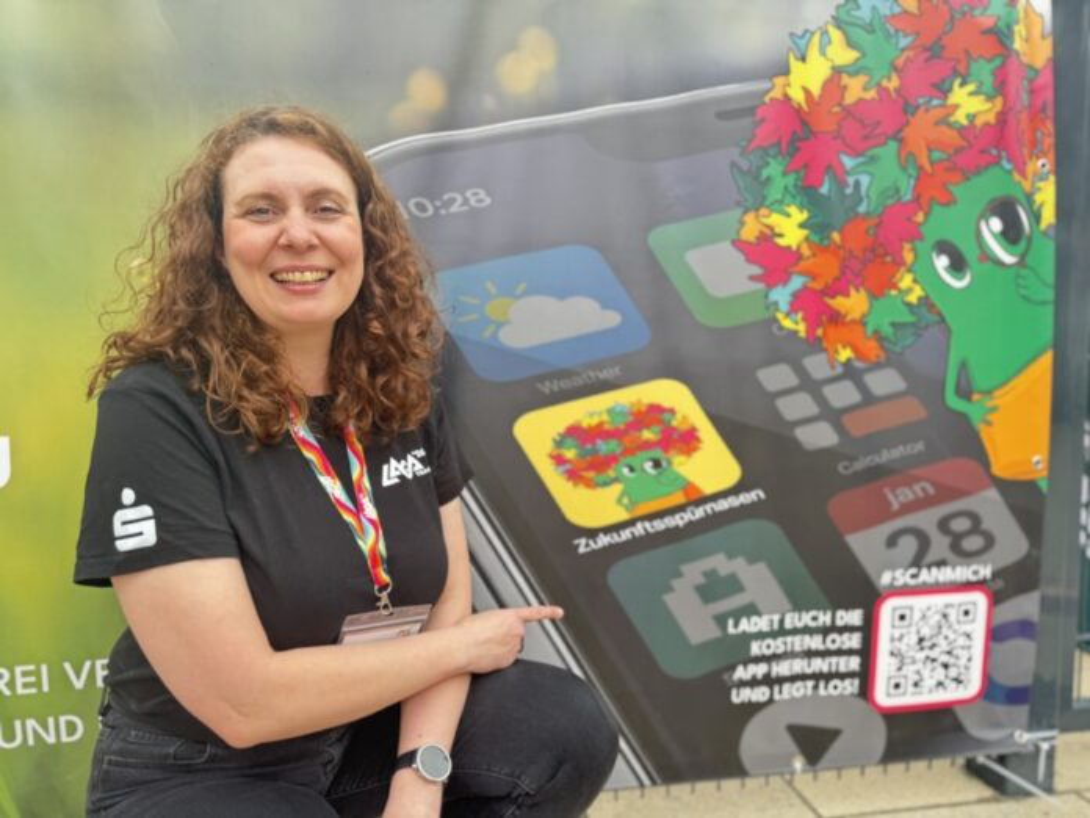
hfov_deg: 71.6
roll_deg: +0.0
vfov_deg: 56.8
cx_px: 545
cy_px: 409
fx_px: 756
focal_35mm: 24
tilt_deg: -3.9
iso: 80
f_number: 1.78
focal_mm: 6.76
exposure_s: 1/289
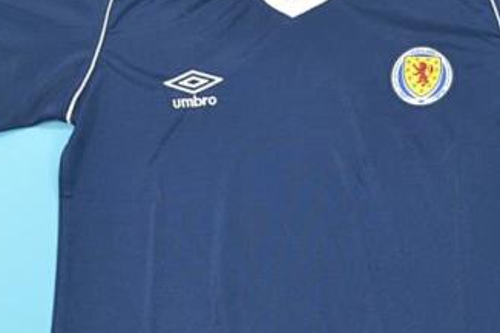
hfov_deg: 25.1
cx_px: 279
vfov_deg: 16.8
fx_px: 1124
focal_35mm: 81
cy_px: 203
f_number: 5
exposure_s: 1/60
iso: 200
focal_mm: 22
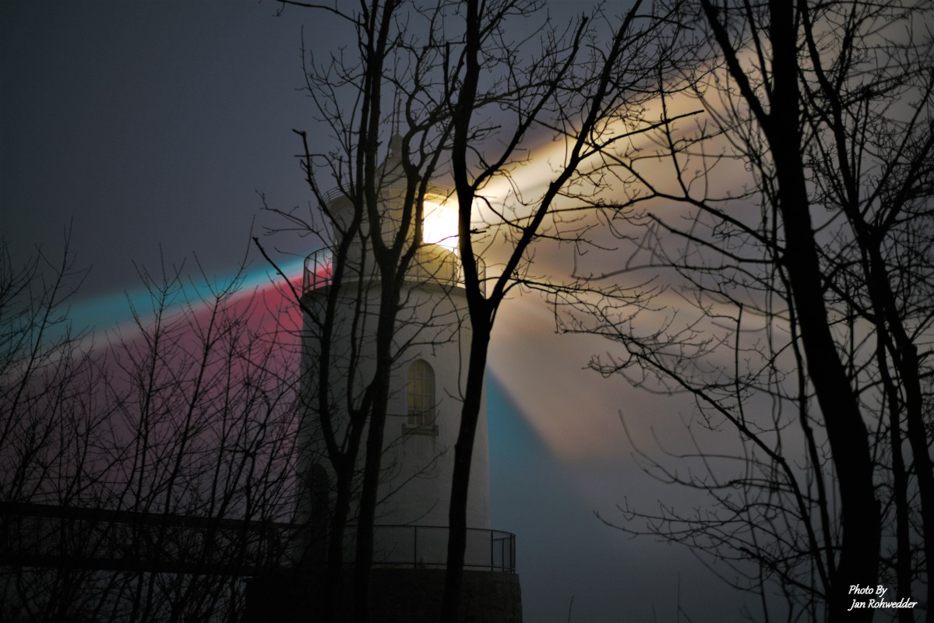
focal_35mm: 50
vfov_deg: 27.0
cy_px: 312
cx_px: 467
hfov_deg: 39.6
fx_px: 1297
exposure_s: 30
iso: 100
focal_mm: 50
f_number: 1.8
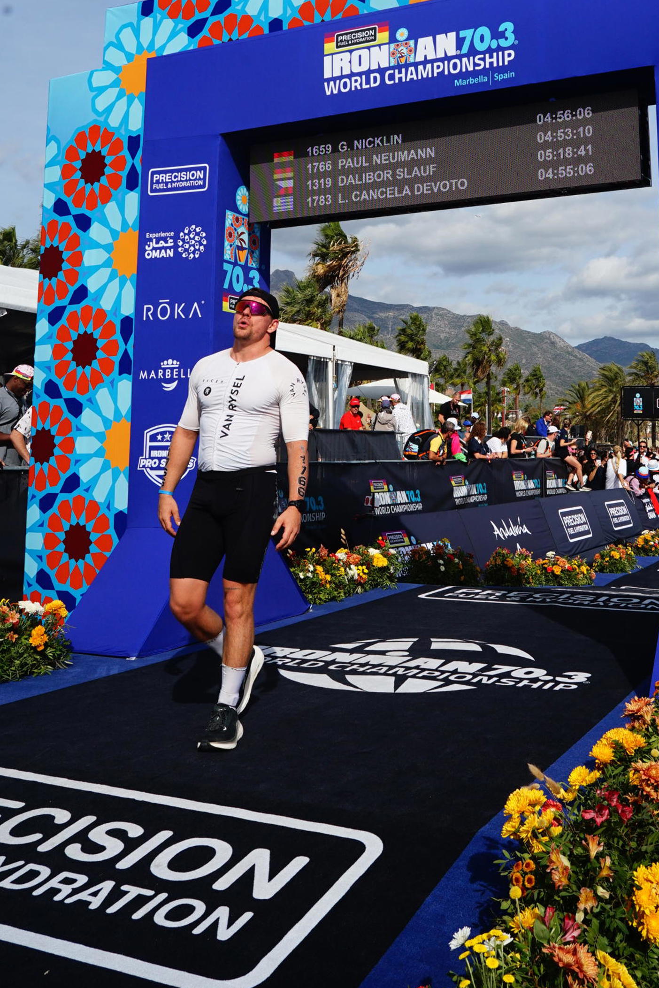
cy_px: 277
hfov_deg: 34.7
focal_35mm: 38
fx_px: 1043
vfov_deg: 49.2
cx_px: 449
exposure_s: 1/500
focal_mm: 25
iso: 200
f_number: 11
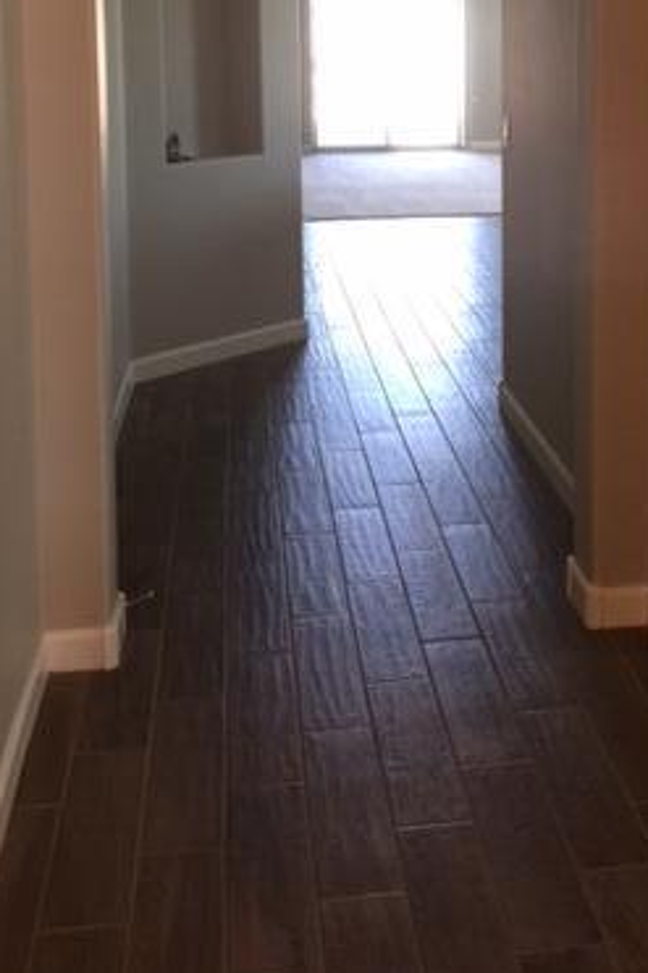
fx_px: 1405
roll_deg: +0.8
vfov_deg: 36.6
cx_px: 493
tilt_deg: -5.6
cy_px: 168
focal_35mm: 52
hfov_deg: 25.6
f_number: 2.2
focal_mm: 4.15
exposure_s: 1/15
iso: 64
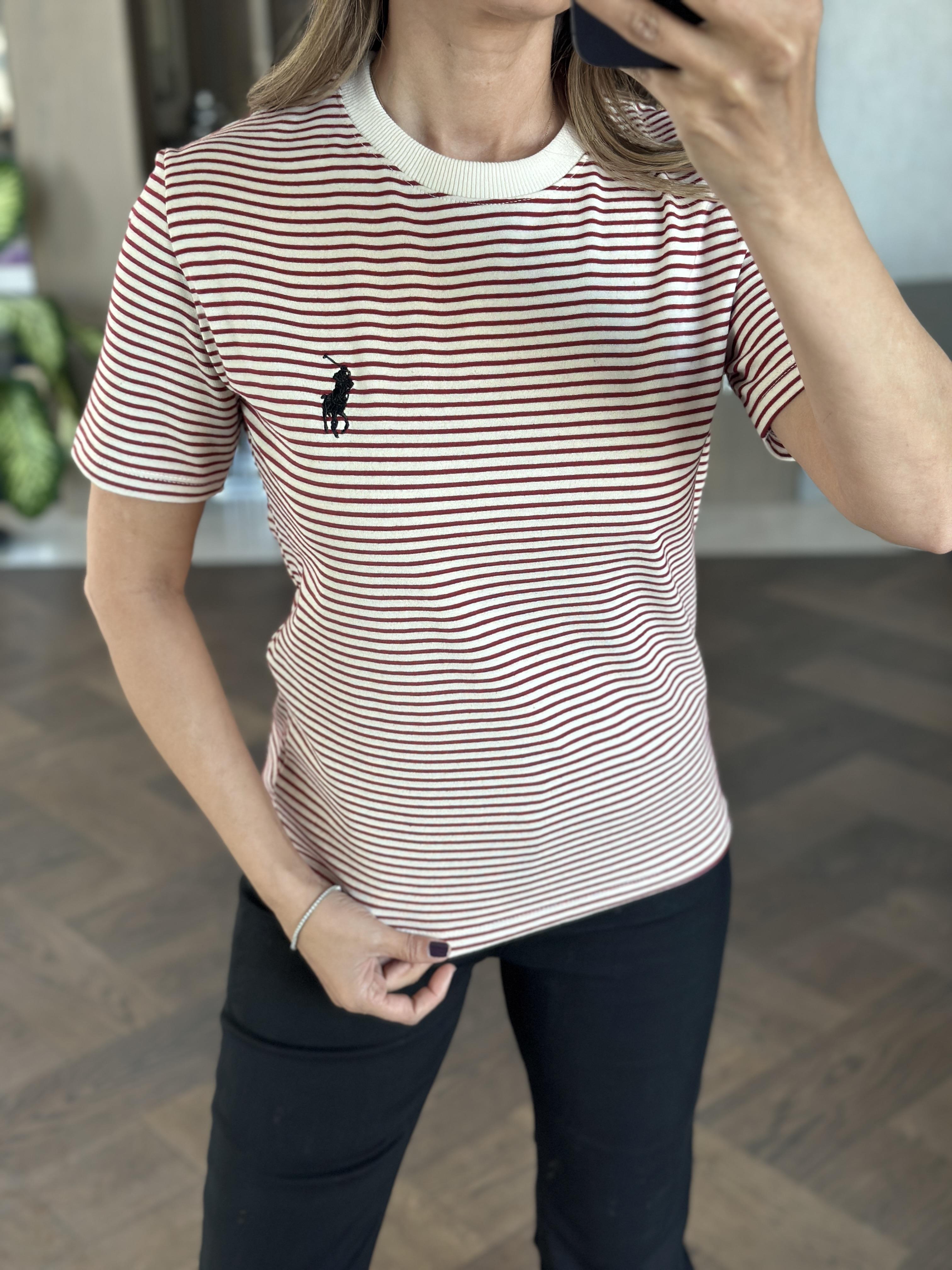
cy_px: 635
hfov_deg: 30.3
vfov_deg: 39.7
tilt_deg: -28.6
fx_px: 1760
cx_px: 476
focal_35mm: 48
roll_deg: +2.2
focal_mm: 6.86
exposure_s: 1/67
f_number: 1.78
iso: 125
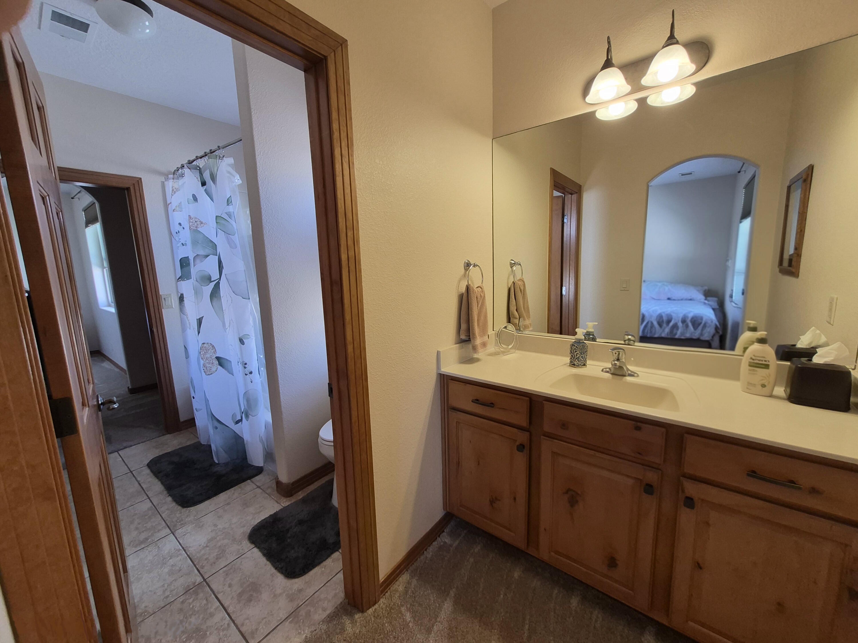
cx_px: 429
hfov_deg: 106.2
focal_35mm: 13
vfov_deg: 89.9
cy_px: 322
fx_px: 322
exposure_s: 1/60.2
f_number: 2.2
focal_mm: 1.74
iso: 100
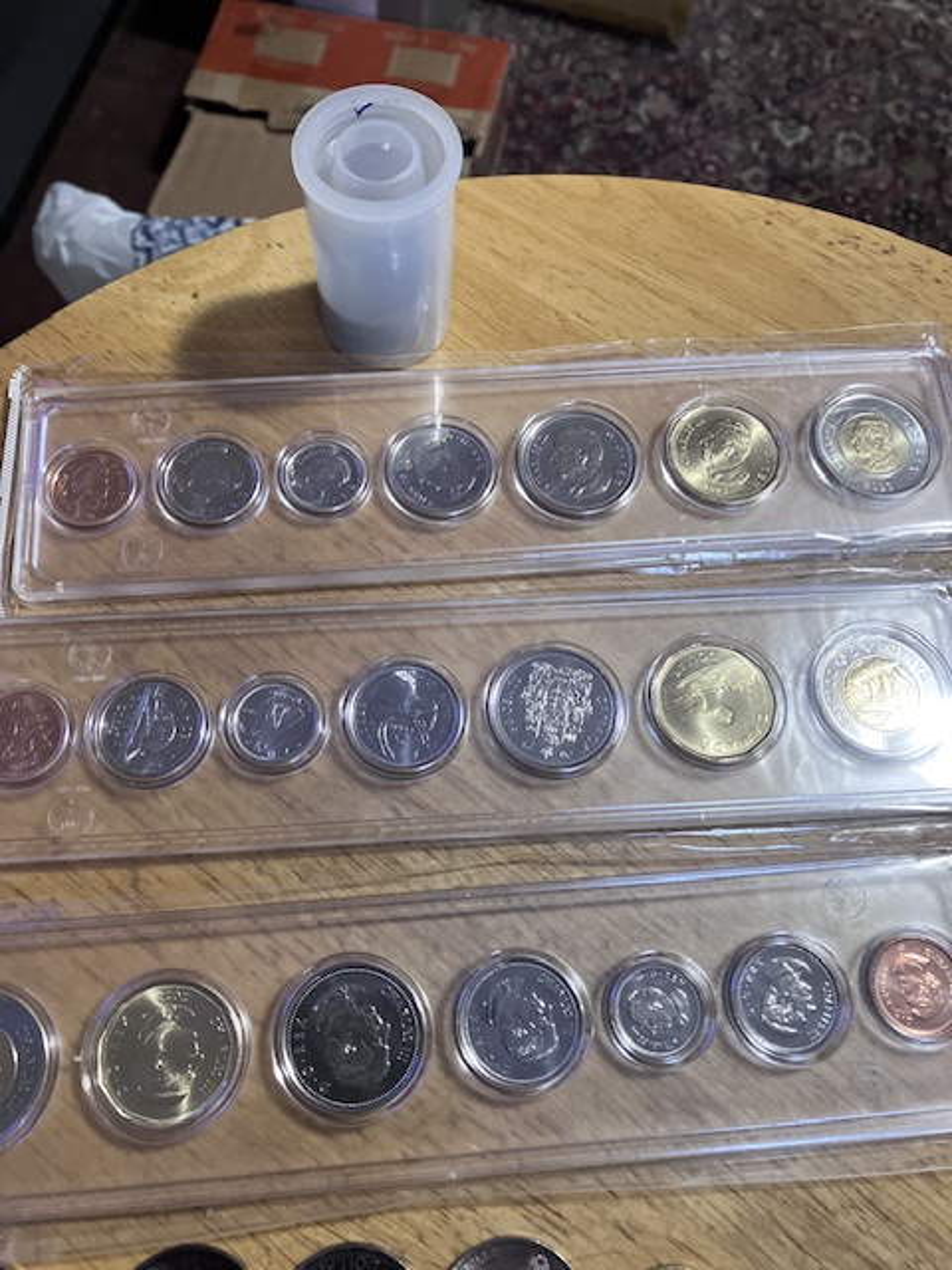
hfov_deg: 49.7
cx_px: 476
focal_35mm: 28
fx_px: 1027
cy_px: 635
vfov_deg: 63.4
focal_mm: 3.99
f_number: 1.8
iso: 320
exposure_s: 1/40
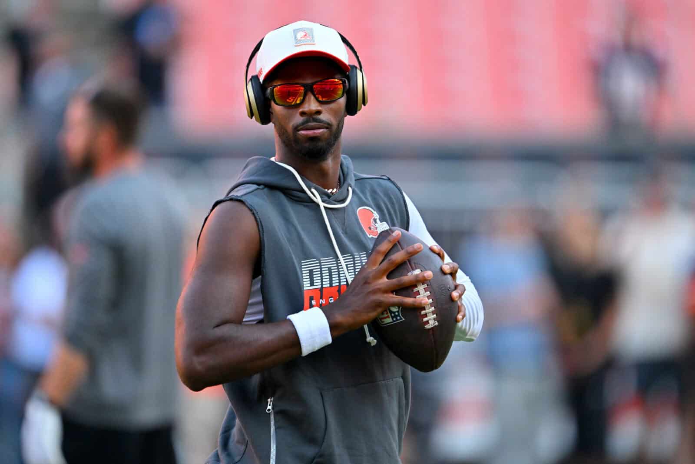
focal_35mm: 560
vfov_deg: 2.5
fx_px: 10811
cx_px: 348
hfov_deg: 3.7
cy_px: 232
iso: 2500
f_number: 4
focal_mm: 560
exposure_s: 1/2000
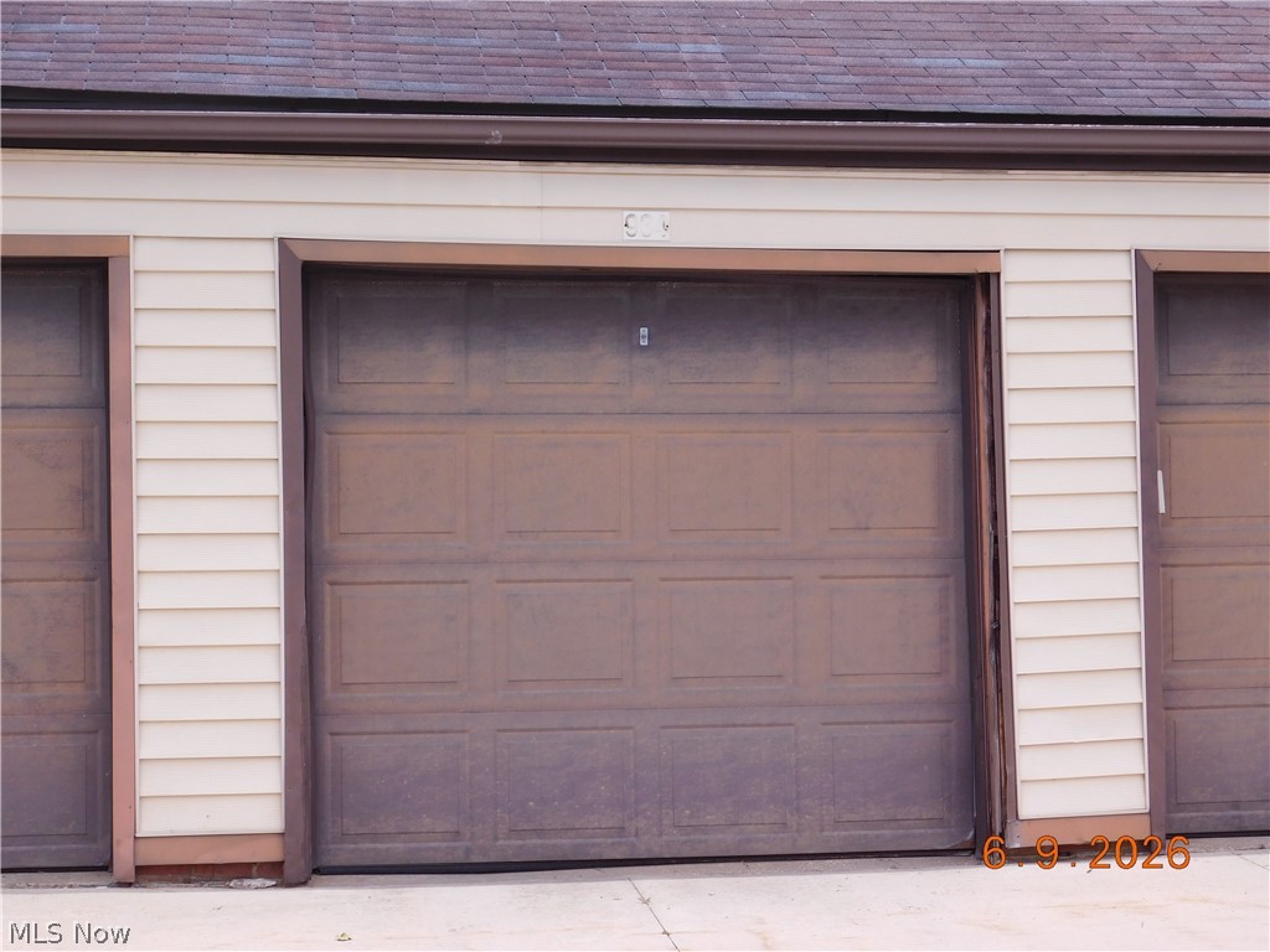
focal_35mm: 66
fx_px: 2421
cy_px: 476
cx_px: 635
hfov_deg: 29.4
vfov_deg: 22.3
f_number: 4.2
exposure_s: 1/640
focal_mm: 11.7
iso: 125
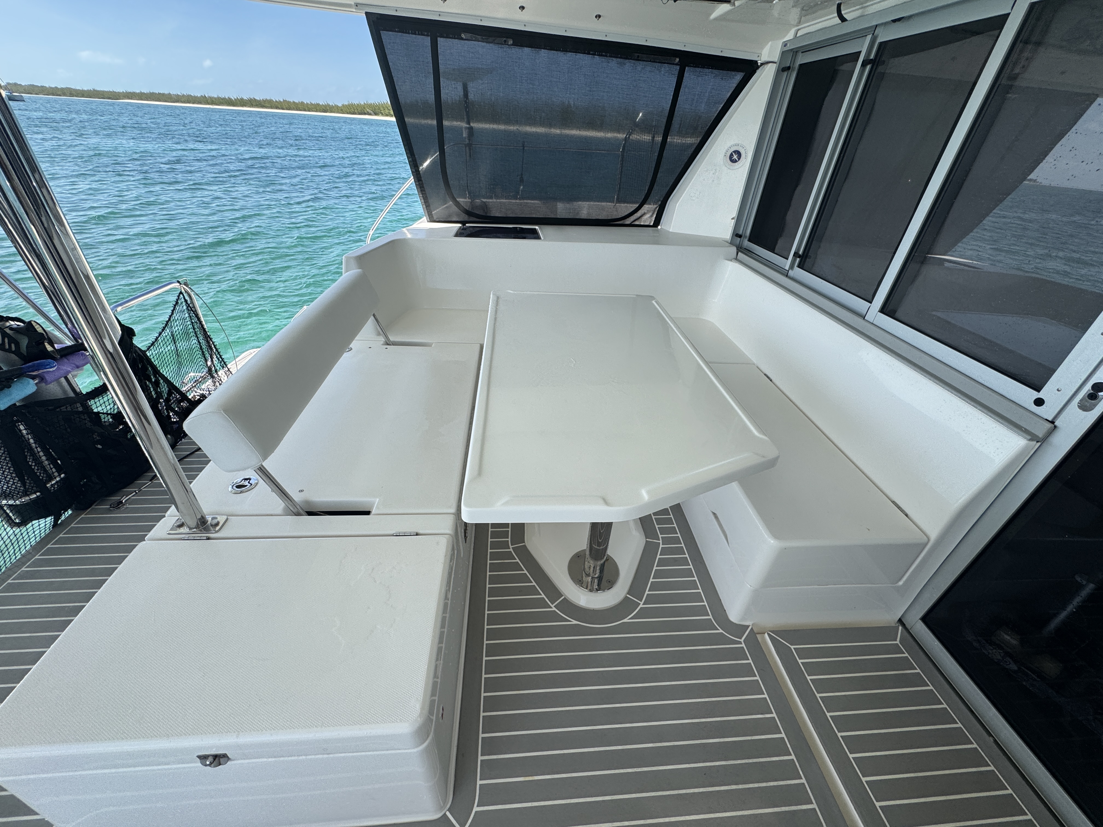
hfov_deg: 102.1
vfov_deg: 85.7
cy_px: 414
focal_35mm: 14
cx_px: 552
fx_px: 446
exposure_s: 1/734
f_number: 2.2
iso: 50
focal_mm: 2.22
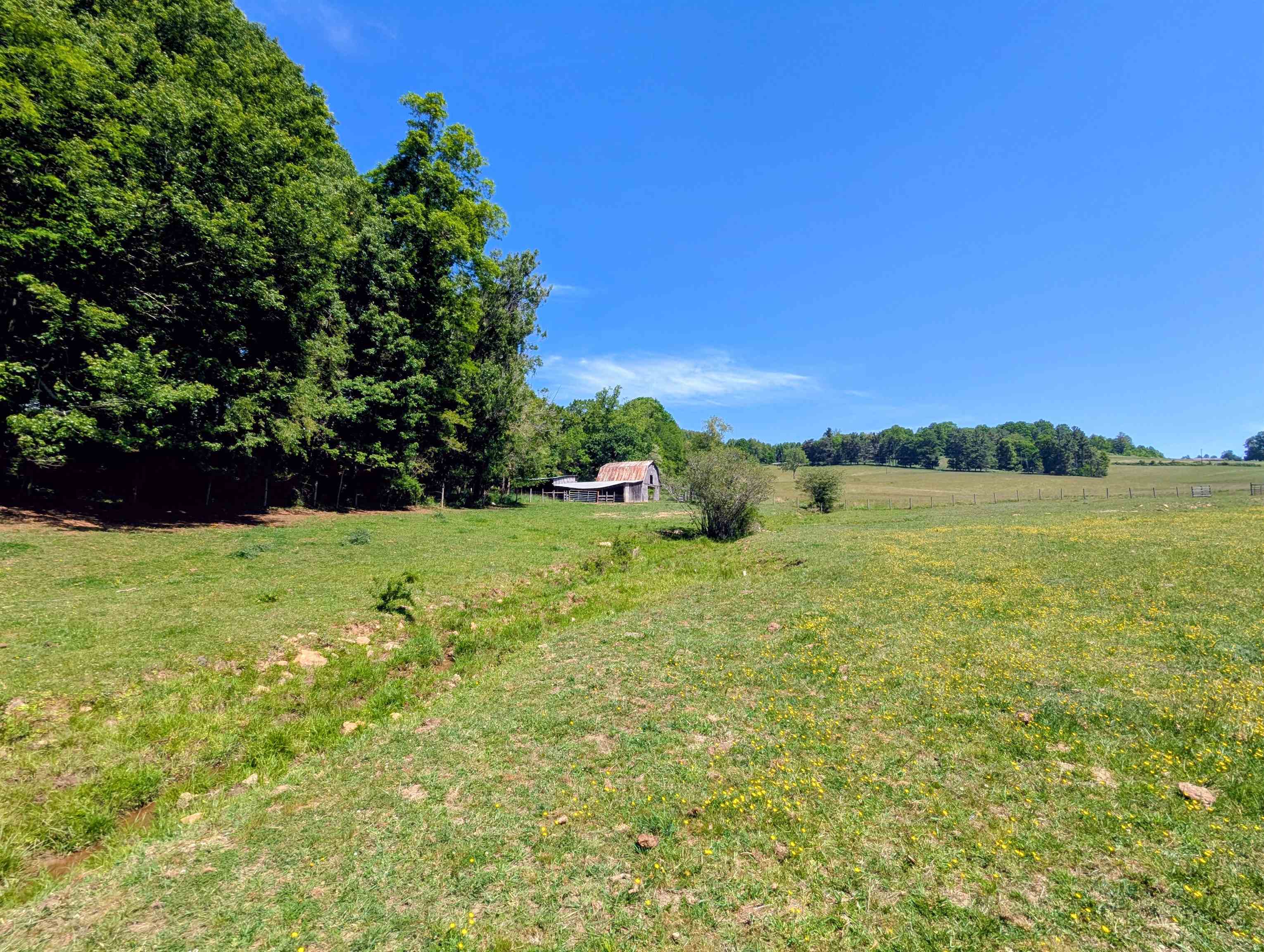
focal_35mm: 16
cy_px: 476
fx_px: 585
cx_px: 632
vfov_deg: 78.2
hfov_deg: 94.4
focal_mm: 2.35
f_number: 2.2
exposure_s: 1/1114
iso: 49
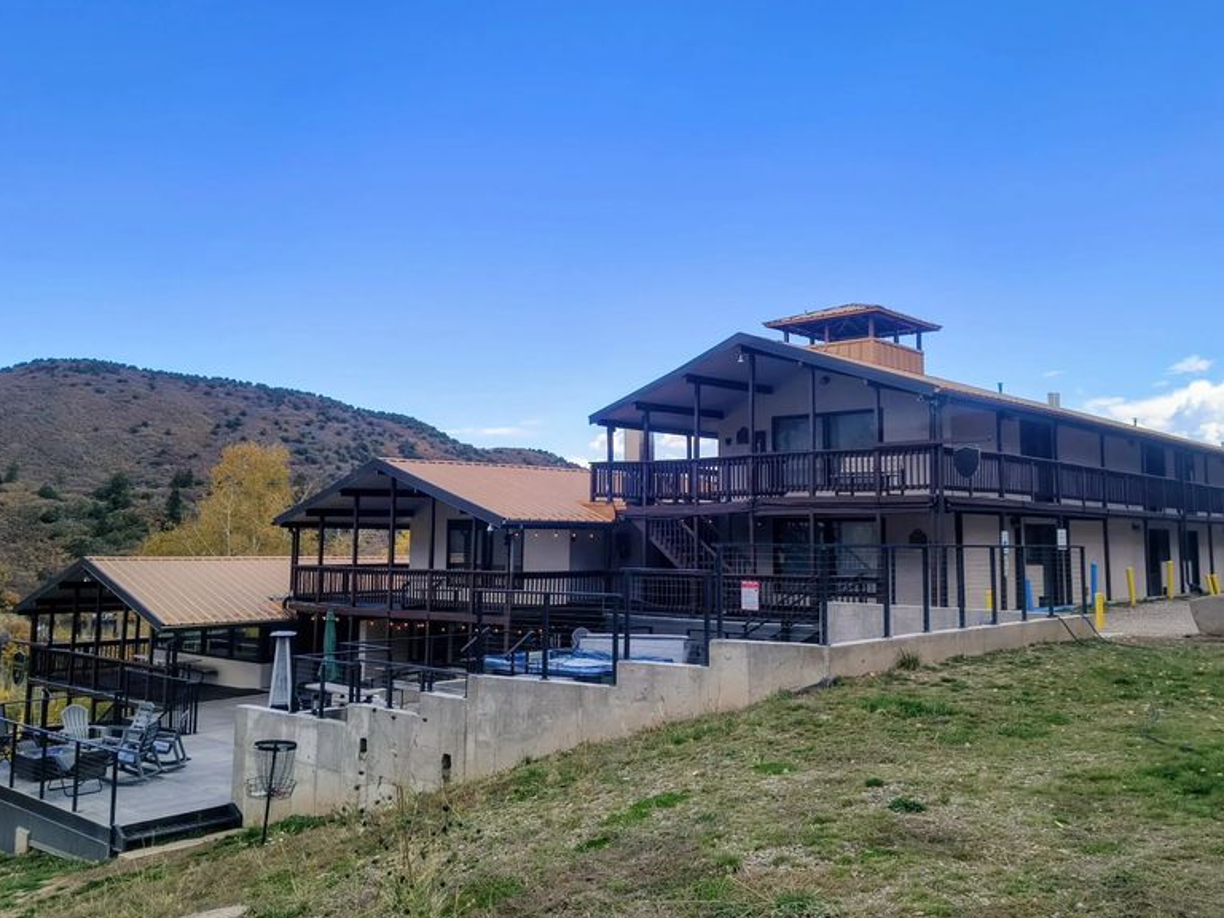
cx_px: 639
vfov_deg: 44.1
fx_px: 1131
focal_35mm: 32
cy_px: 403
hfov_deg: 56.8
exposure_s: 1/1203
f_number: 1.8
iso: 100
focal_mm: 5.56
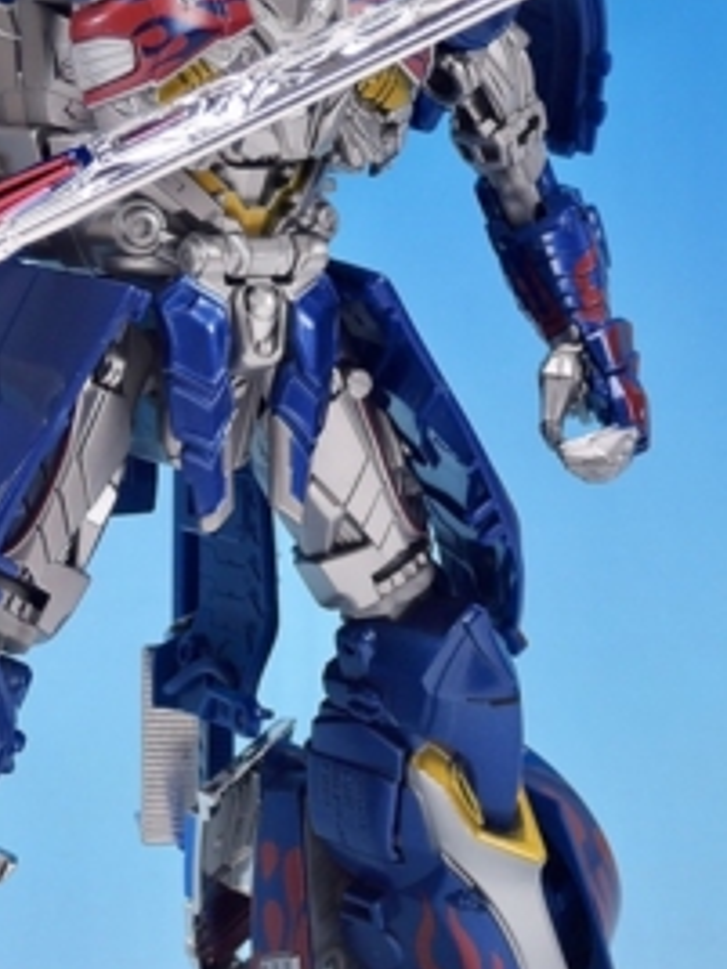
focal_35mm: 123
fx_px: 3444
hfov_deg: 12.0
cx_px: 260
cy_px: 488
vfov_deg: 16.0
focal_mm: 11.8
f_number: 3.5
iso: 80
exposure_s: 1/5
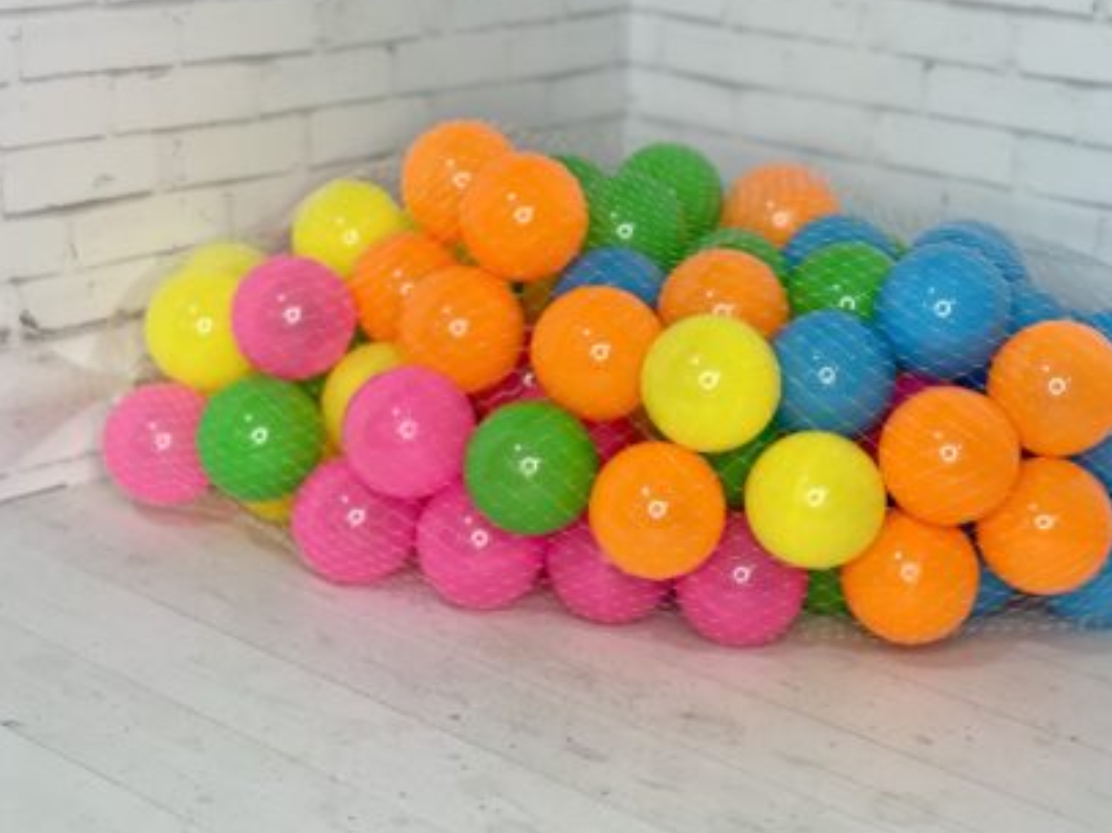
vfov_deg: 20.7
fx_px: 2279
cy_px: 422
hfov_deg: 27.4
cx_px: 592
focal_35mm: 71
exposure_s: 1/121
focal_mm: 7.5
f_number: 2.2
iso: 125
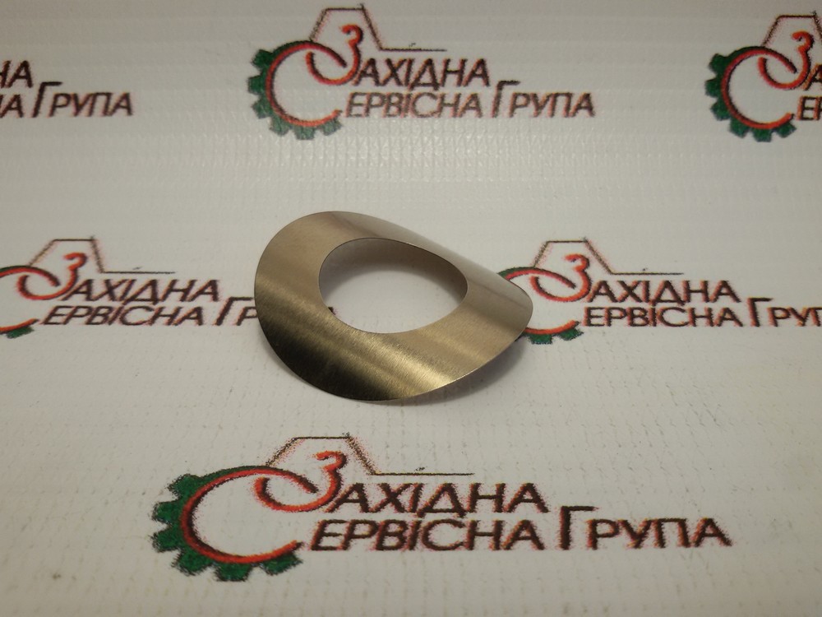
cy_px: 308
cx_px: 411
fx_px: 736
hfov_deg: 58.4
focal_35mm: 31
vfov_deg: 45.4
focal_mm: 2.93
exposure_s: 1/100
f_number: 2.4
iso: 40
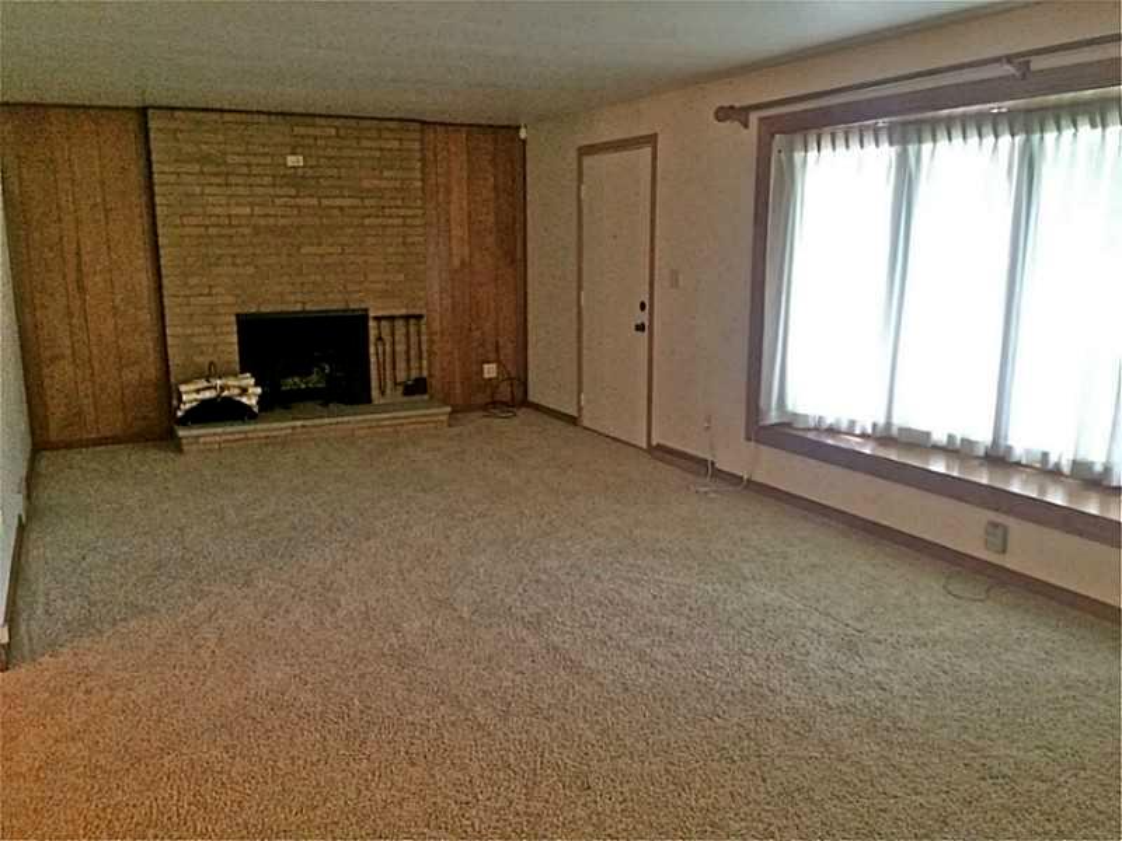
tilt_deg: -12.4
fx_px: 940
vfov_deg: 48.2
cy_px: 420
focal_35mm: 29
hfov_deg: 61.7
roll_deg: +1.3
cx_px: 561
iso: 250
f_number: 2.2
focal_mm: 4.15
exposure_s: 1/20
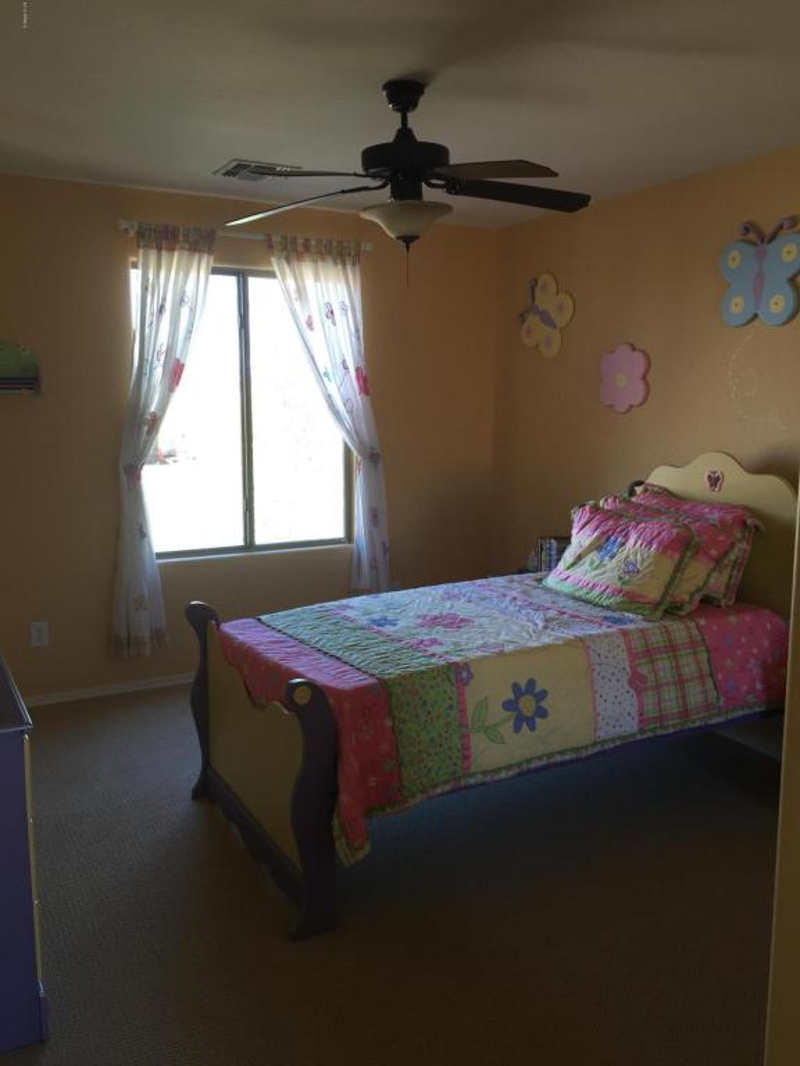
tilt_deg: -7.7
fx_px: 894
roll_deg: +0.0
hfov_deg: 48.2
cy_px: 533
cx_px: 400
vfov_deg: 61.7
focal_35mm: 29
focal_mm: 4.15
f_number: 2.2
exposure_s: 1/40
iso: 32
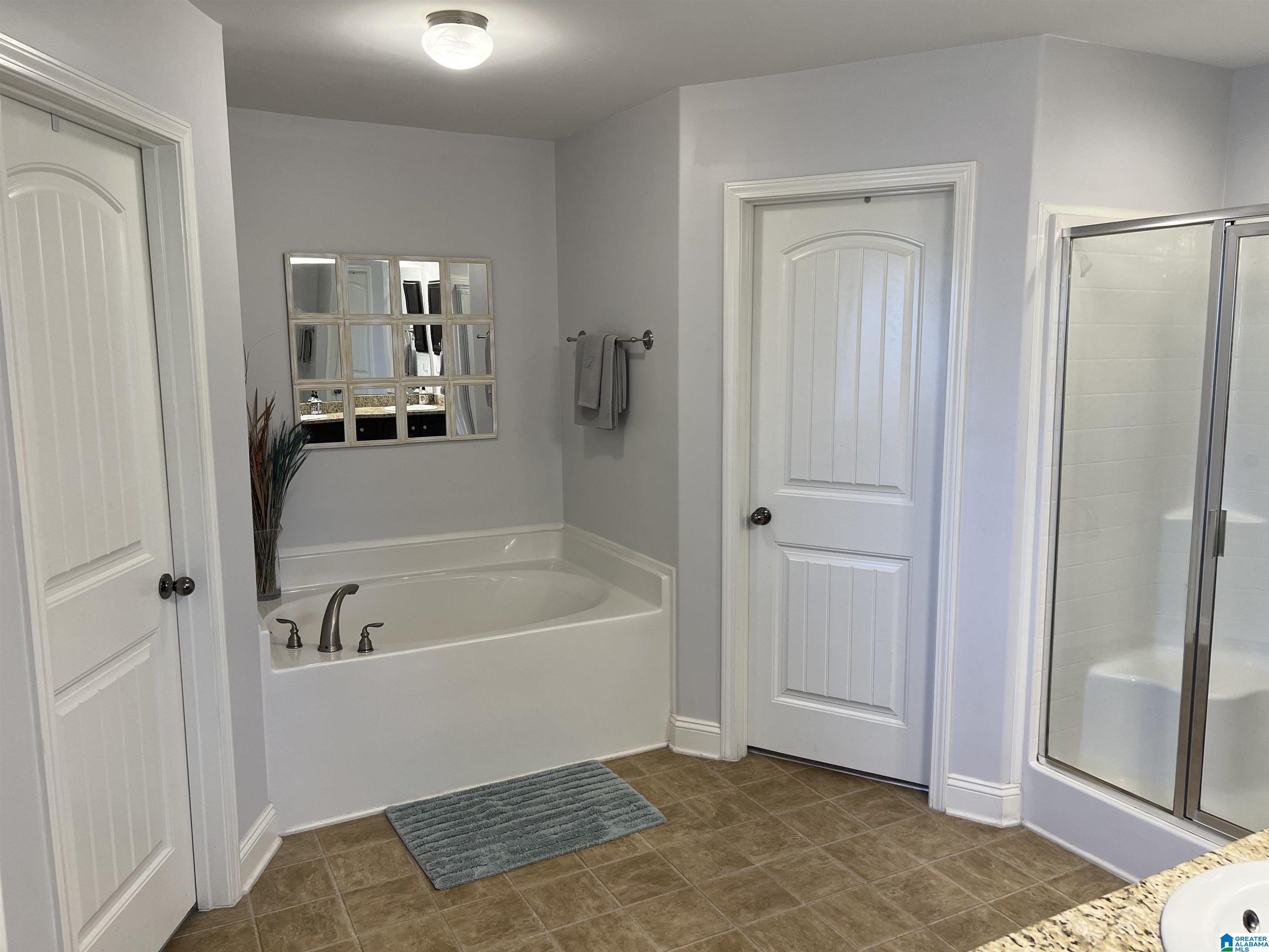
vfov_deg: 53.1
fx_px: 953
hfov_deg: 67.3
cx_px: 634
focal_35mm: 26
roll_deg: +0.1
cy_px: 476
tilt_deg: -8.0
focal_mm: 5.7
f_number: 1.5
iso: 64
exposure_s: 1/126
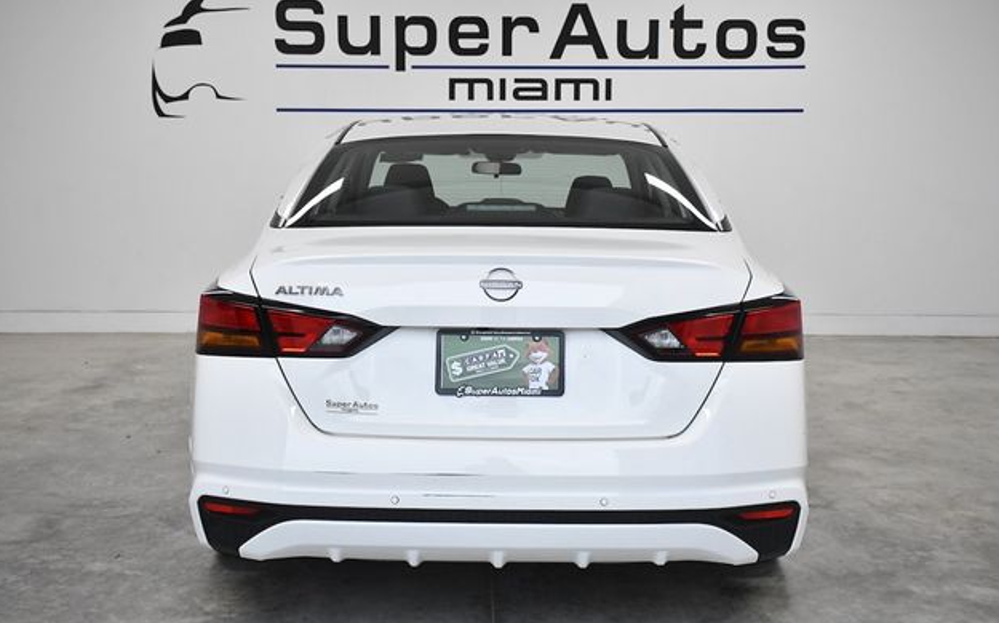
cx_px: 503
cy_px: 290
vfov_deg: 27.4
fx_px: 1279
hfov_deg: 42.7
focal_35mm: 47
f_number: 4.5
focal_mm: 30
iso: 2500
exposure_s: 1/1250
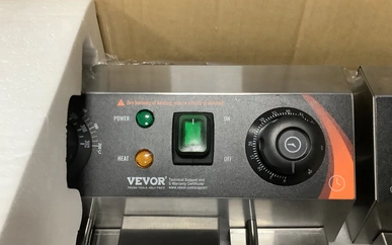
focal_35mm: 34
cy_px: 143
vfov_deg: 37.2
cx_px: 191
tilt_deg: -47.7
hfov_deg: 56.7
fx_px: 363
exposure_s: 1/40
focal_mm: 3.3
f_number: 2.4
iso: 400
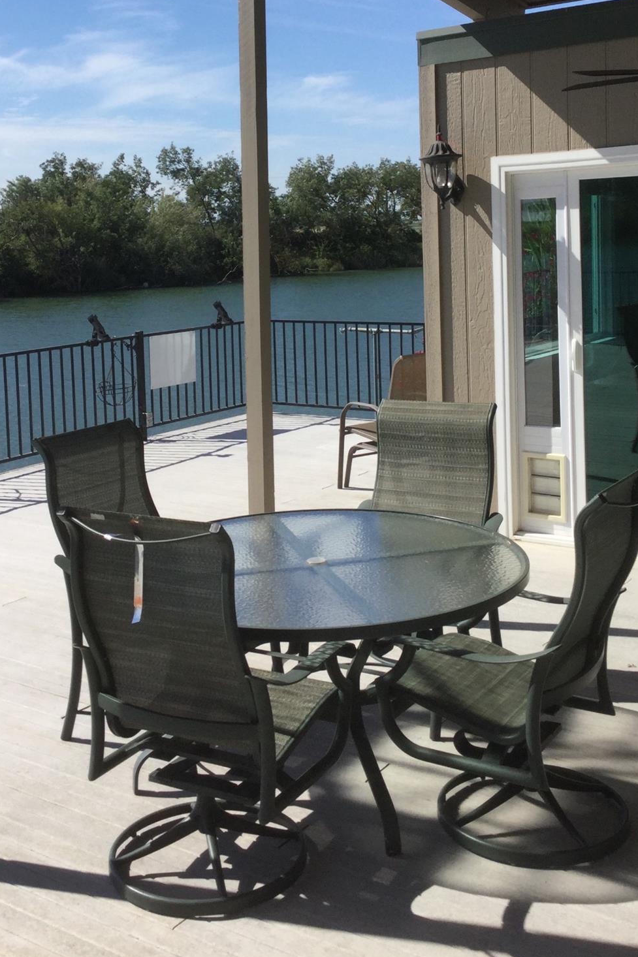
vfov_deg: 43.9
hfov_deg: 30.5
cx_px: 278
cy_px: 322
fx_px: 1170
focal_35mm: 44
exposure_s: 1/1631
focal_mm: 3.3
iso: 25
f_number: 2.4
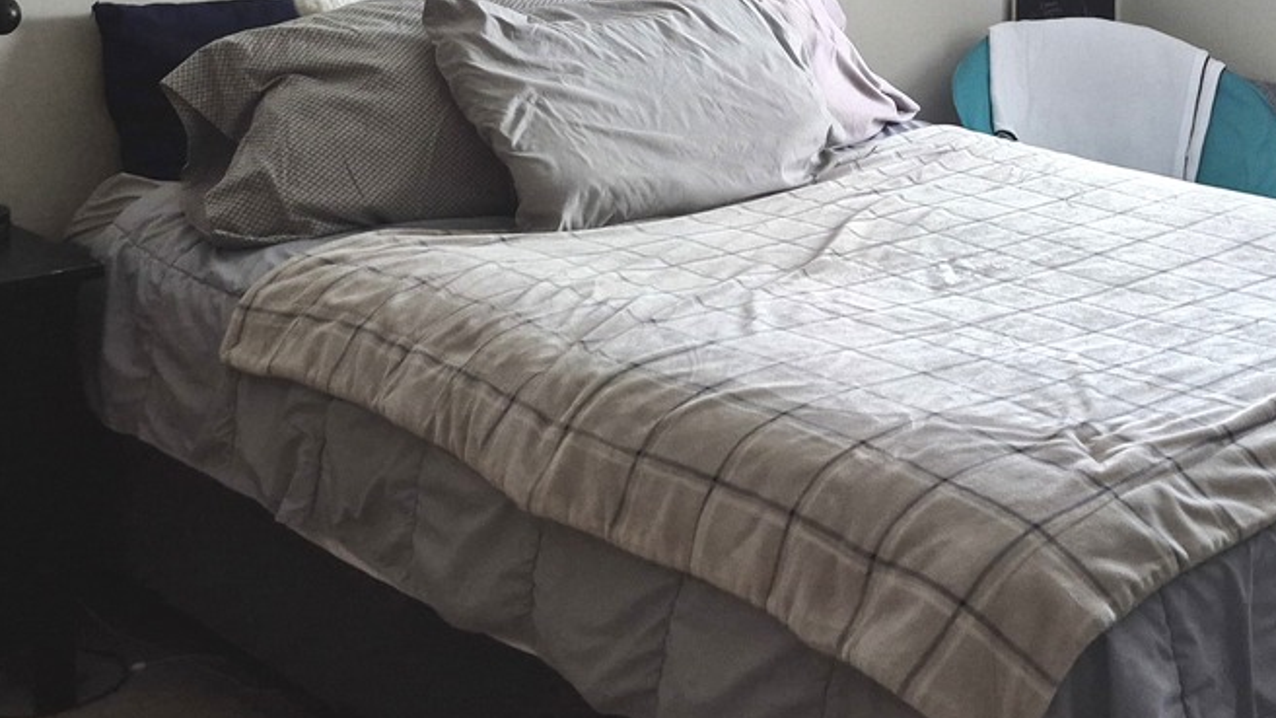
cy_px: -58
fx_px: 1861
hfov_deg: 36.6
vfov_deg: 20.8
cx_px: 1019
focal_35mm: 55
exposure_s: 1/60
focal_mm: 5.4
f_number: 1.8
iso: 640
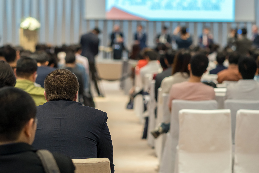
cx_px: 130
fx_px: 917
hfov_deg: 16.1
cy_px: 86
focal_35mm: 128
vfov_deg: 10.8
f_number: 2.5
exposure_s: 1/100
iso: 1000
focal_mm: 85
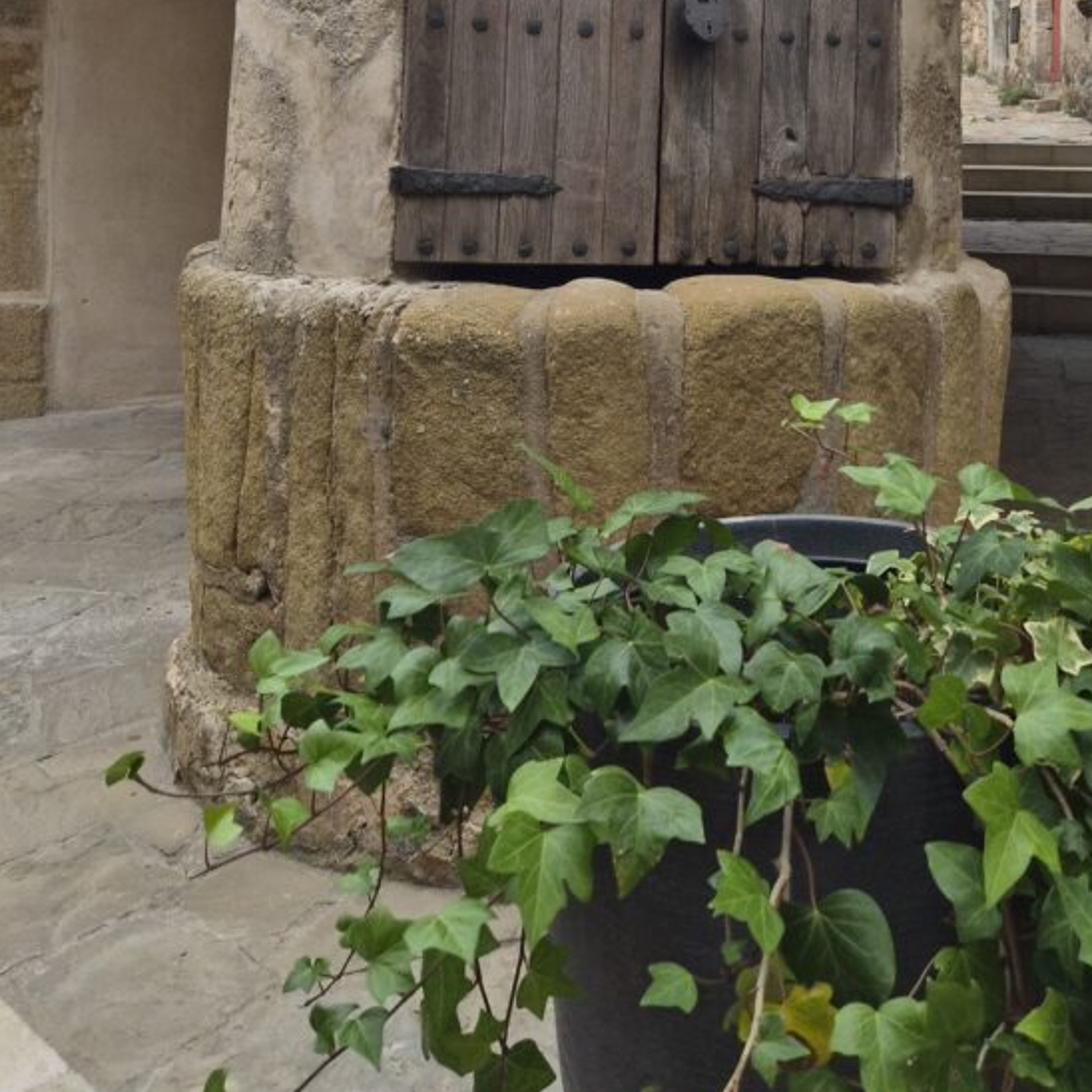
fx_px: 1356
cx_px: 731
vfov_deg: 40.4
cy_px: 98
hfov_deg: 43.2
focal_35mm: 38
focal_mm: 5.4
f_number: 1.8
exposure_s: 1/2944
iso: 80
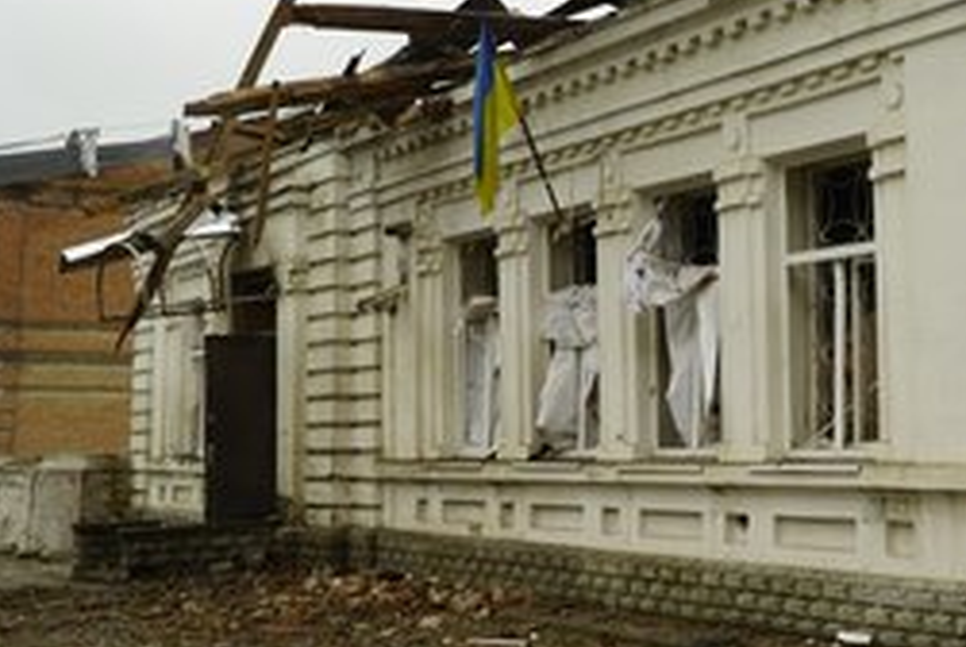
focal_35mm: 43
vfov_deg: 31.2
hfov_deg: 43.6
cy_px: 272
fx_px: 1155
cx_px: 750
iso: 100
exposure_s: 1/80
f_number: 10
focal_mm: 27
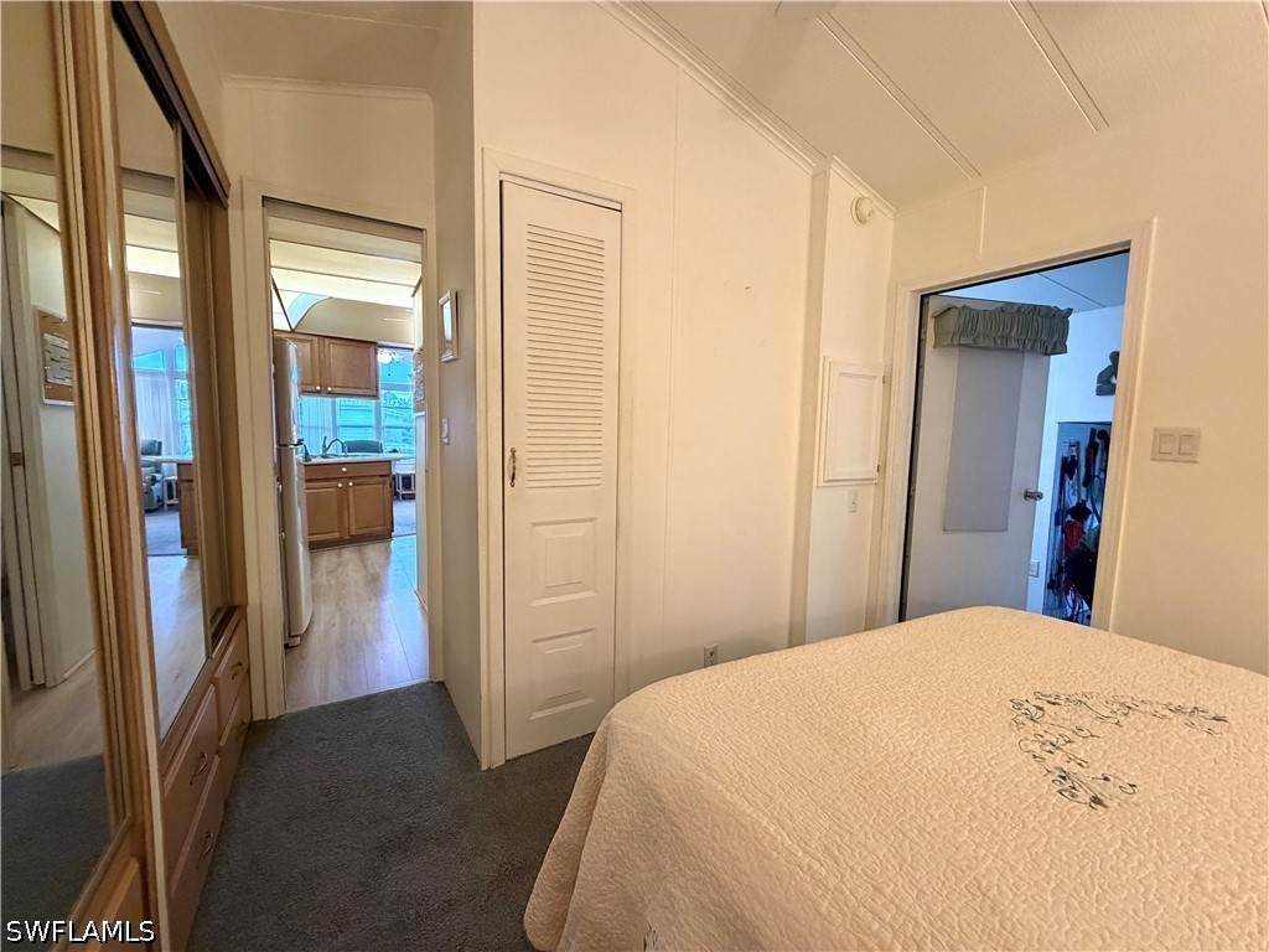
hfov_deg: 102.1
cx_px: 634
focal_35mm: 14
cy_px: 476
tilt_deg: -5.2
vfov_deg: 85.7
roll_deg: -1.2
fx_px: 513
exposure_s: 1/60
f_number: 2.2
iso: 400
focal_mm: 2.22
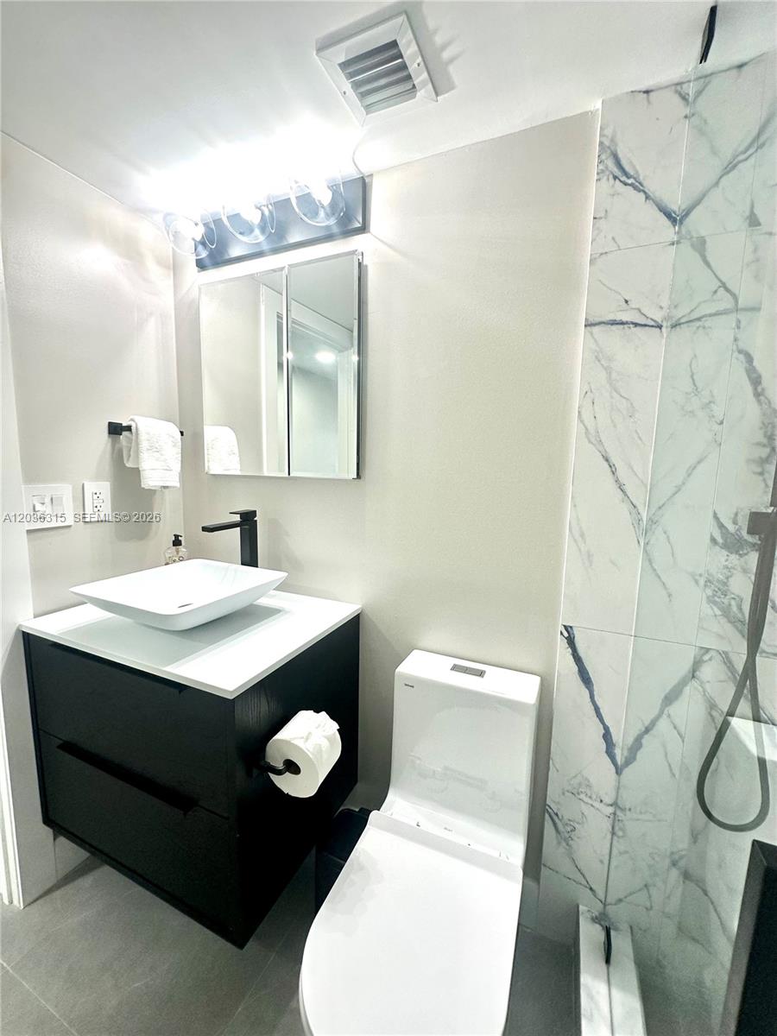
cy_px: 518
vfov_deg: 102.1
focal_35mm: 14
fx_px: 419
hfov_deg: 85.7
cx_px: 388
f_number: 2.2
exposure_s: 1/120
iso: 160
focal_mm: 2.22
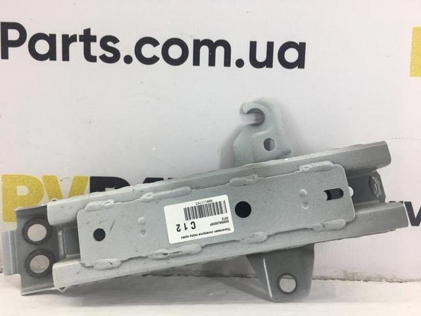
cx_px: 210
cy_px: 158
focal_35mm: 29
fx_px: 353
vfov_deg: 48.2
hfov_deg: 61.7
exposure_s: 1/50
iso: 25
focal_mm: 4.15
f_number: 2.2
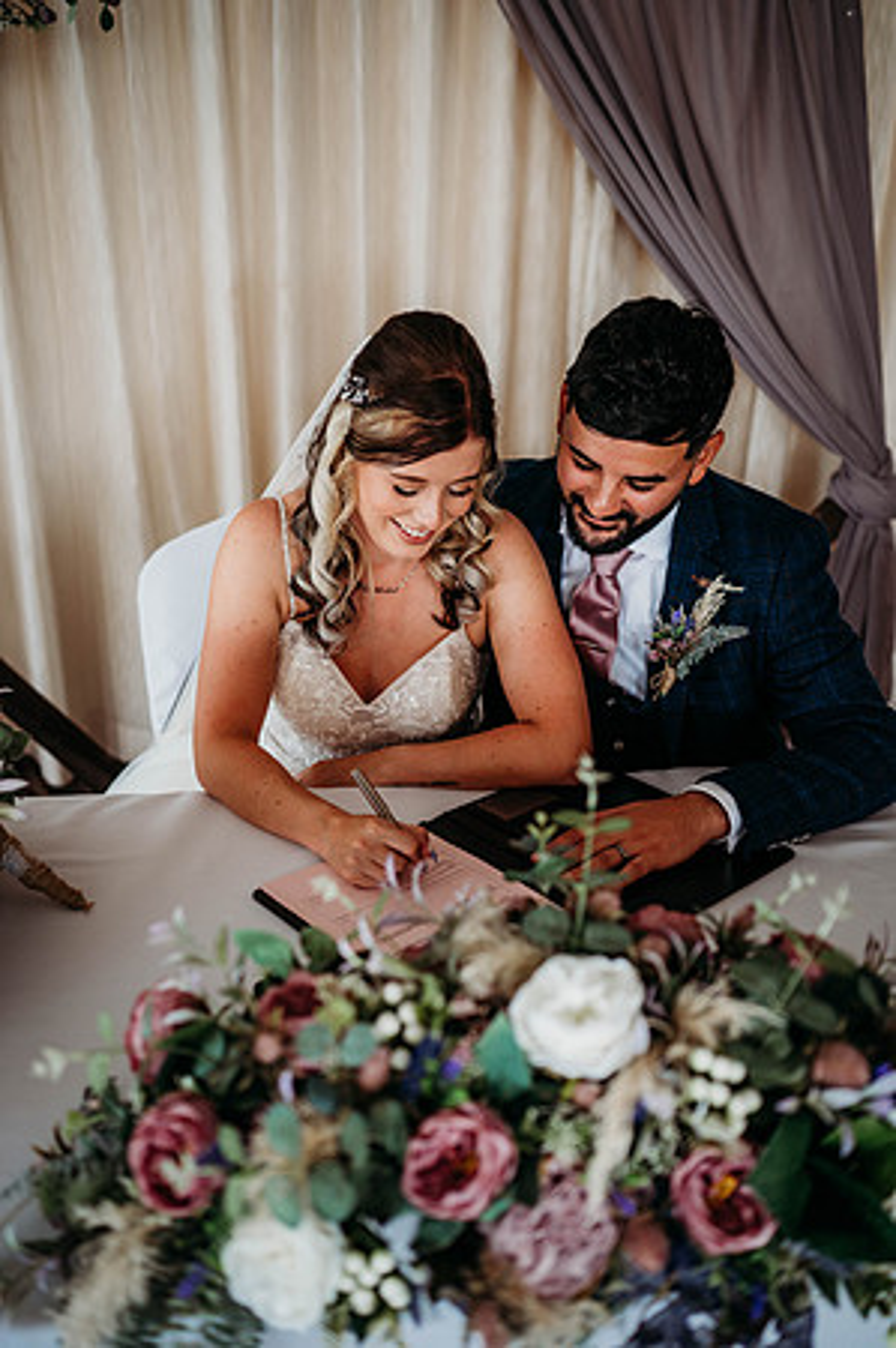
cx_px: 448
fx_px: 1310
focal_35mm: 35
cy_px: 674
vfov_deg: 54.5
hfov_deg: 37.8
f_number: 2
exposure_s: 1/200
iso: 400
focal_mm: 35
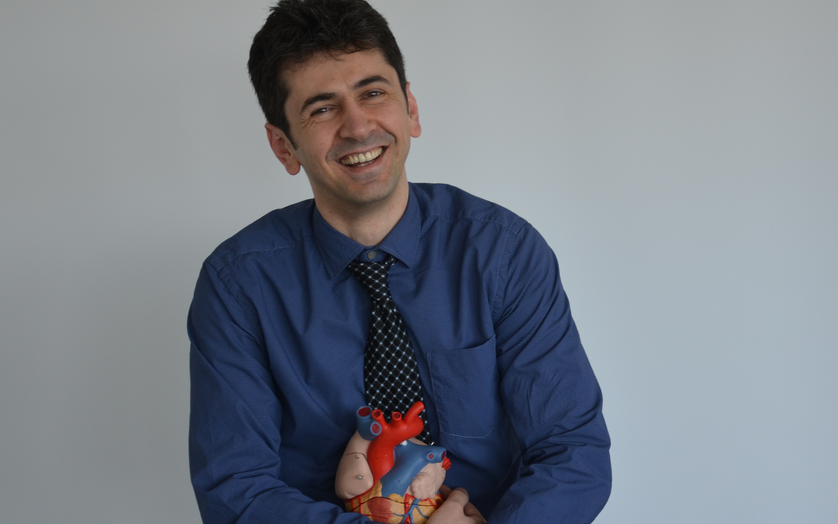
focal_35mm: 88
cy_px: 253
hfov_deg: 23.6
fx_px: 2002
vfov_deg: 14.9
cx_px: 445
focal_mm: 45
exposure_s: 1/80
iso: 400
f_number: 4.8
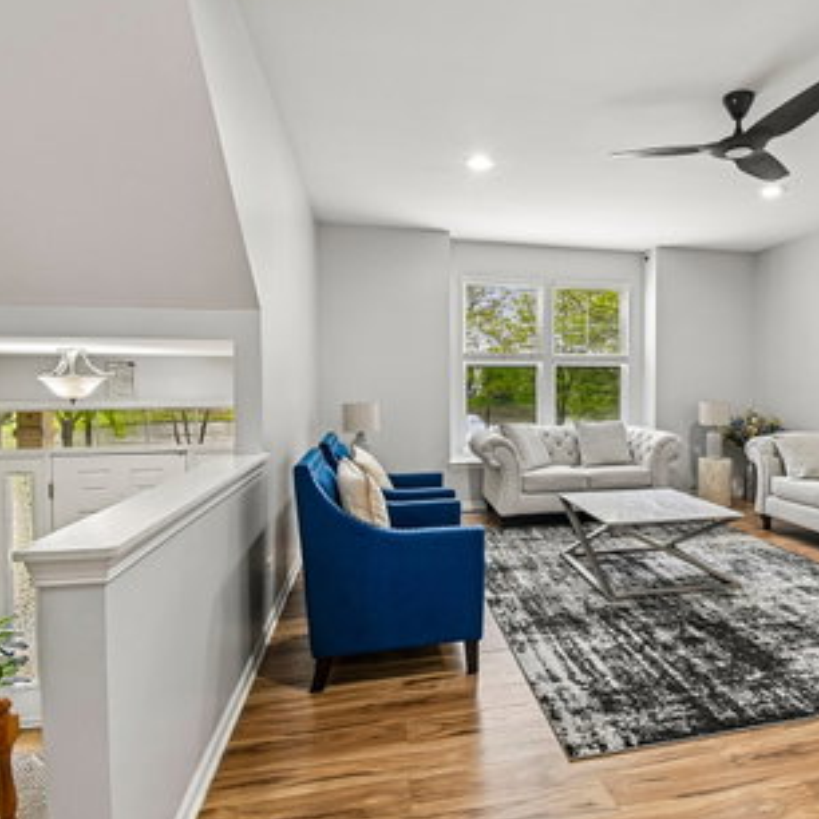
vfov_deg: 74.8
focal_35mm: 20
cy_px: 399
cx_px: 527
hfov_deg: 73.2
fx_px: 535
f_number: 8
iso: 400
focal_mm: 10
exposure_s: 1/13
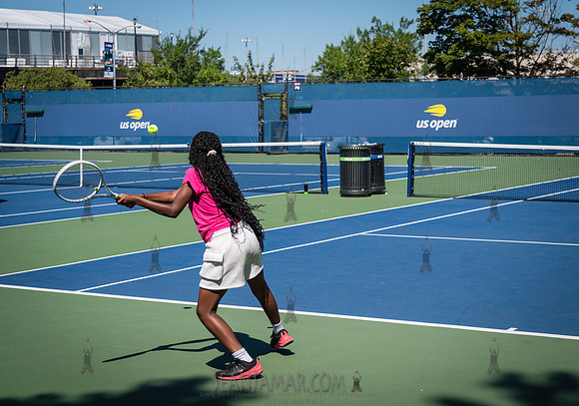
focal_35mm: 64
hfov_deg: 31.0
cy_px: 167
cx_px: 342
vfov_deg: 22.1
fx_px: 1040
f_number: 4
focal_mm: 52
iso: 100
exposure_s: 1/1250
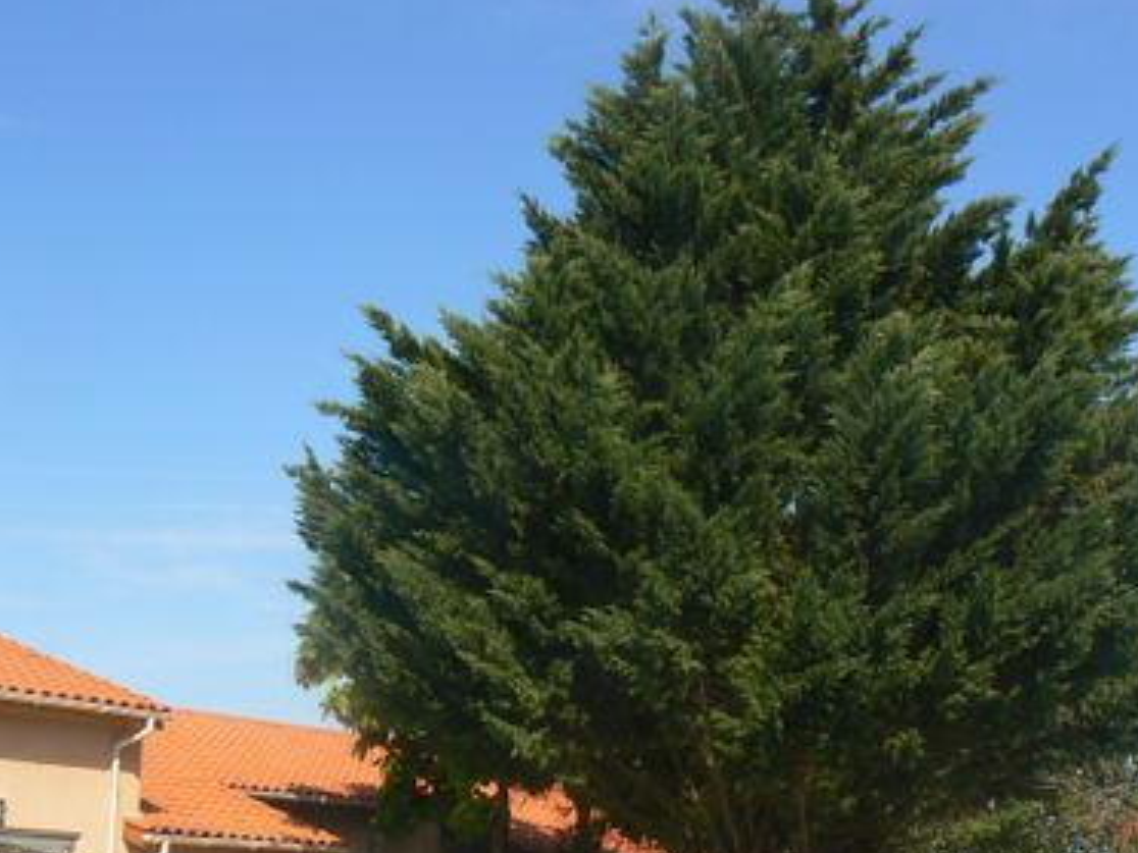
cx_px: 474
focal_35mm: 58
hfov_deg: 33.2
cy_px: 679
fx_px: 1907
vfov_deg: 24.8
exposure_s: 1/320
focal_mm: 6
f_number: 5.6
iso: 80
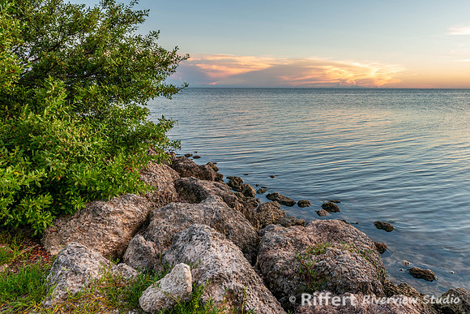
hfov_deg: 70.6
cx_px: 235
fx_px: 332
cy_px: 157
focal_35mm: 25
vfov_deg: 50.6
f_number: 8
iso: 800
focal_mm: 24
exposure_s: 1/40
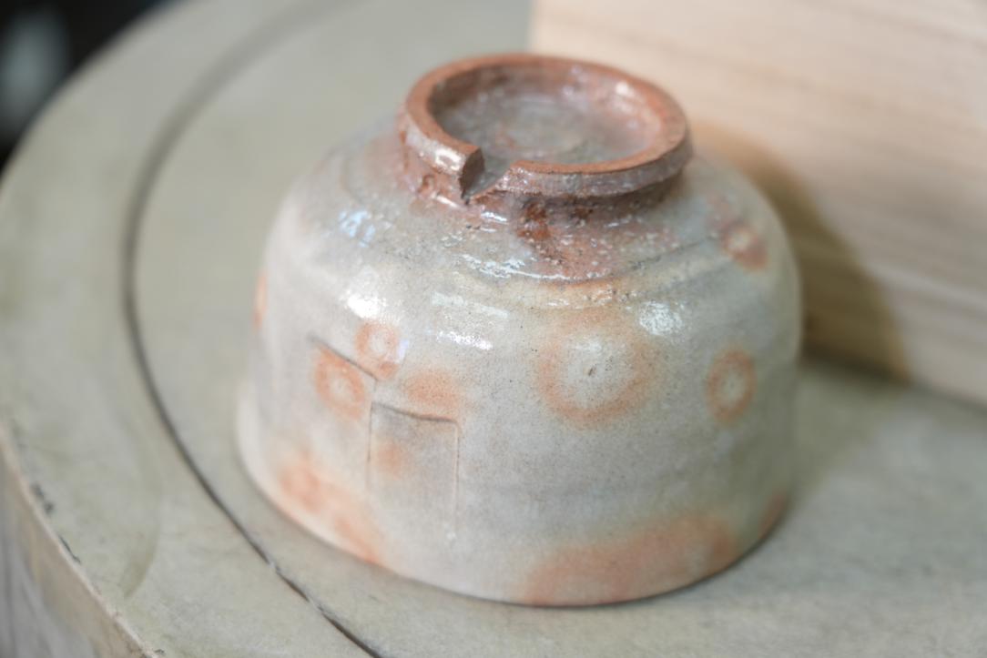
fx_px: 2440
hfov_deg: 22.9
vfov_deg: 15.4
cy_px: 329
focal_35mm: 89
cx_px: 494
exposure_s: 1/100
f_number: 4
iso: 640
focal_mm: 89
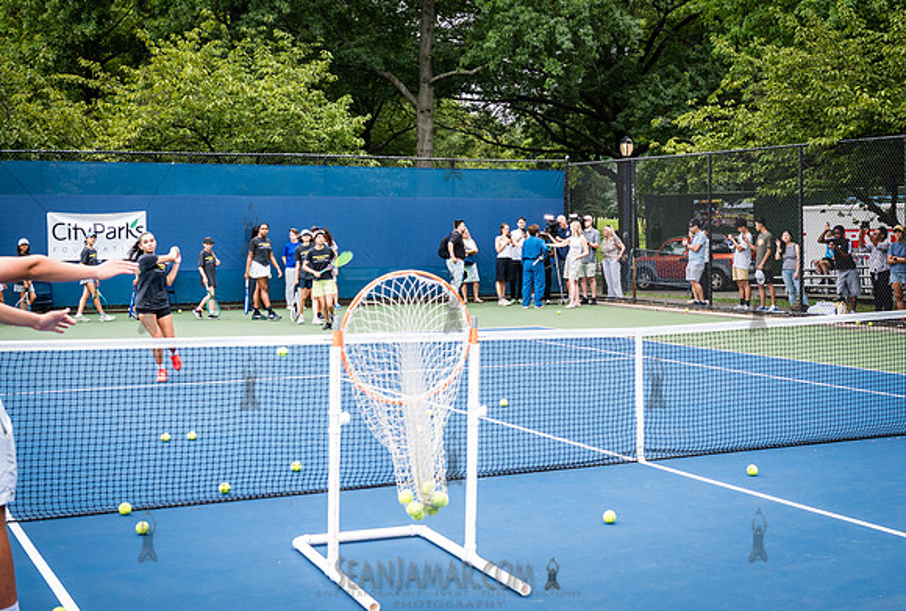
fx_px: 1347
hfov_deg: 37.1
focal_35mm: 53
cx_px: 533
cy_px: 255
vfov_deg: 25.5
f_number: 4.5
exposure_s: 1/500
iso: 400
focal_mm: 45
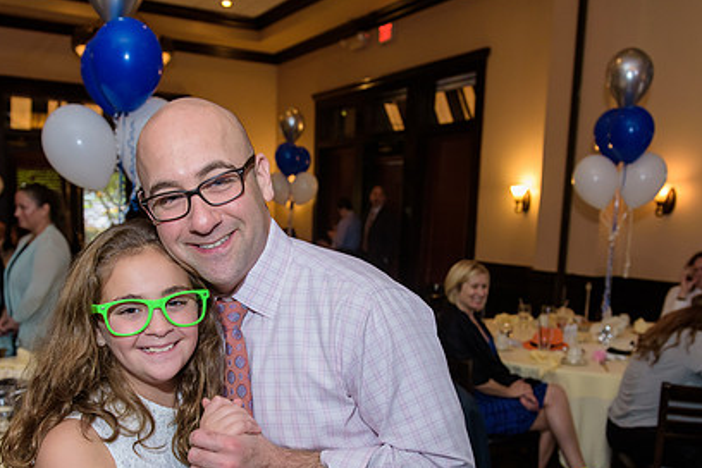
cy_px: 326
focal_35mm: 37
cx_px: 327
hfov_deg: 51.8
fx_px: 721
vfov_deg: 35.5
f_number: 3.2
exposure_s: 1/125
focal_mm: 26
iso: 1250
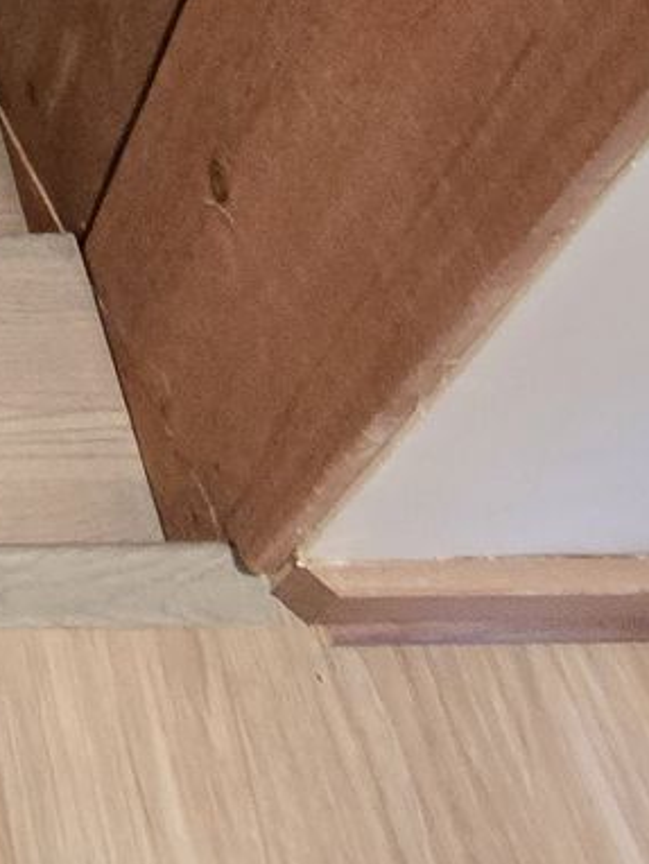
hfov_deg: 20.6
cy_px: -751
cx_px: -499
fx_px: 1273
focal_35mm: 51
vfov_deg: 21.2
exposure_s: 1/30
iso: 1250
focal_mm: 2.2
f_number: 2.2
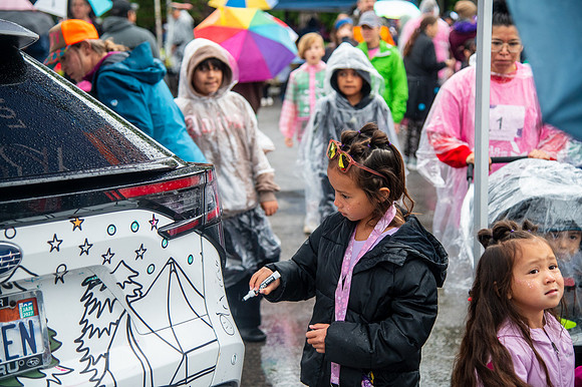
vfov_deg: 20.9
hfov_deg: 31.0
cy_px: 194
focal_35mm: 65
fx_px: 1050
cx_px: 291
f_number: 4
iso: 2500
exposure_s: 1/320
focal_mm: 65
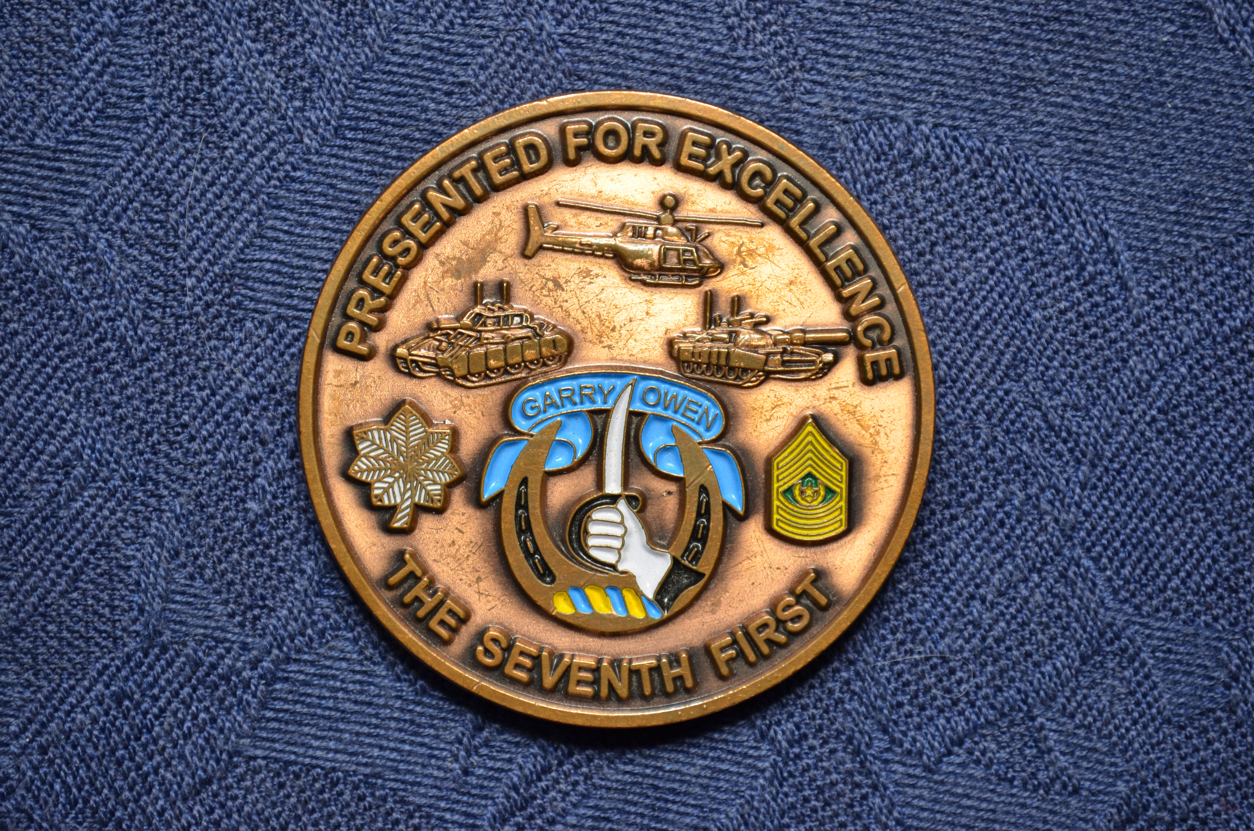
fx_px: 2868
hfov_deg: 24.7
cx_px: 627
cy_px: 416
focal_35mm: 82
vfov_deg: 16.5
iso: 160
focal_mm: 55
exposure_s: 1/4
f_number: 8
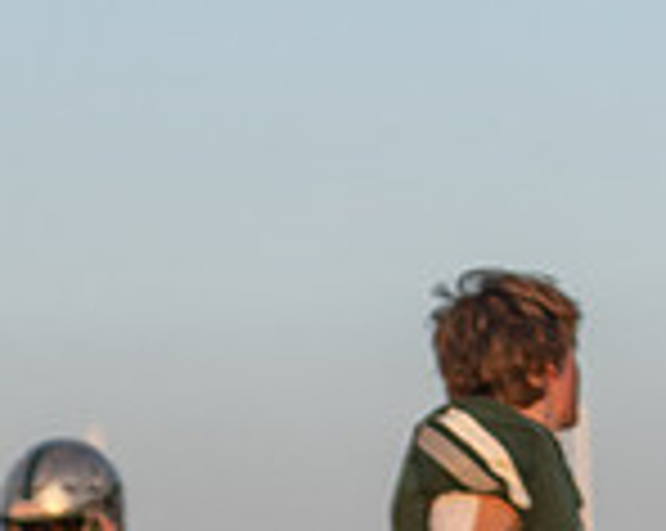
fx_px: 7677
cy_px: 1067
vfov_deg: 3.9
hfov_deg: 4.9
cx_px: -742
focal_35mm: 390
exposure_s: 1/1600
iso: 320
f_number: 2.8
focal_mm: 70
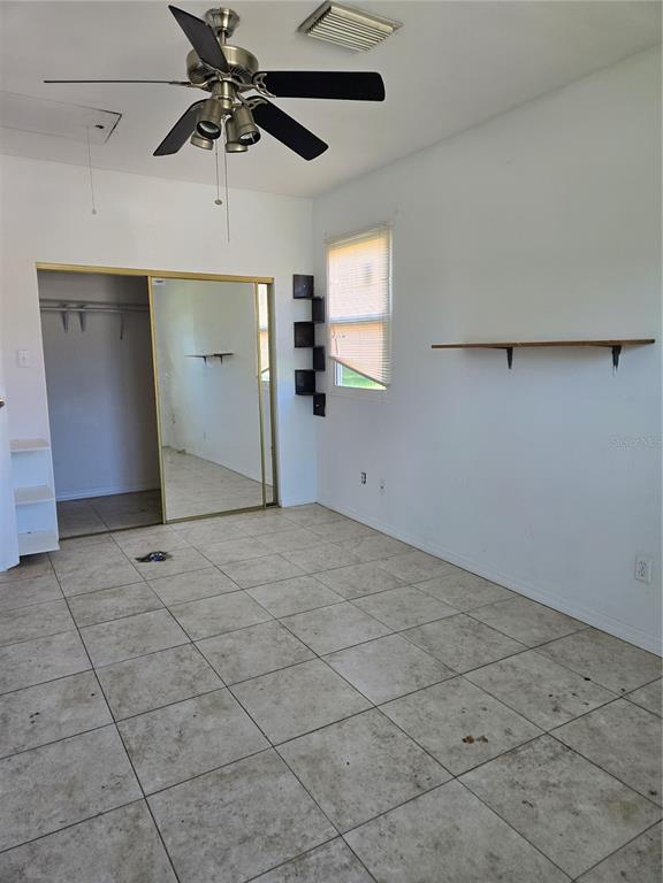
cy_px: 442
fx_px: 587
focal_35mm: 23
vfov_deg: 73.9
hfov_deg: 58.9
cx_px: 332
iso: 125
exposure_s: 1/120
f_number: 1.8
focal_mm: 5.4
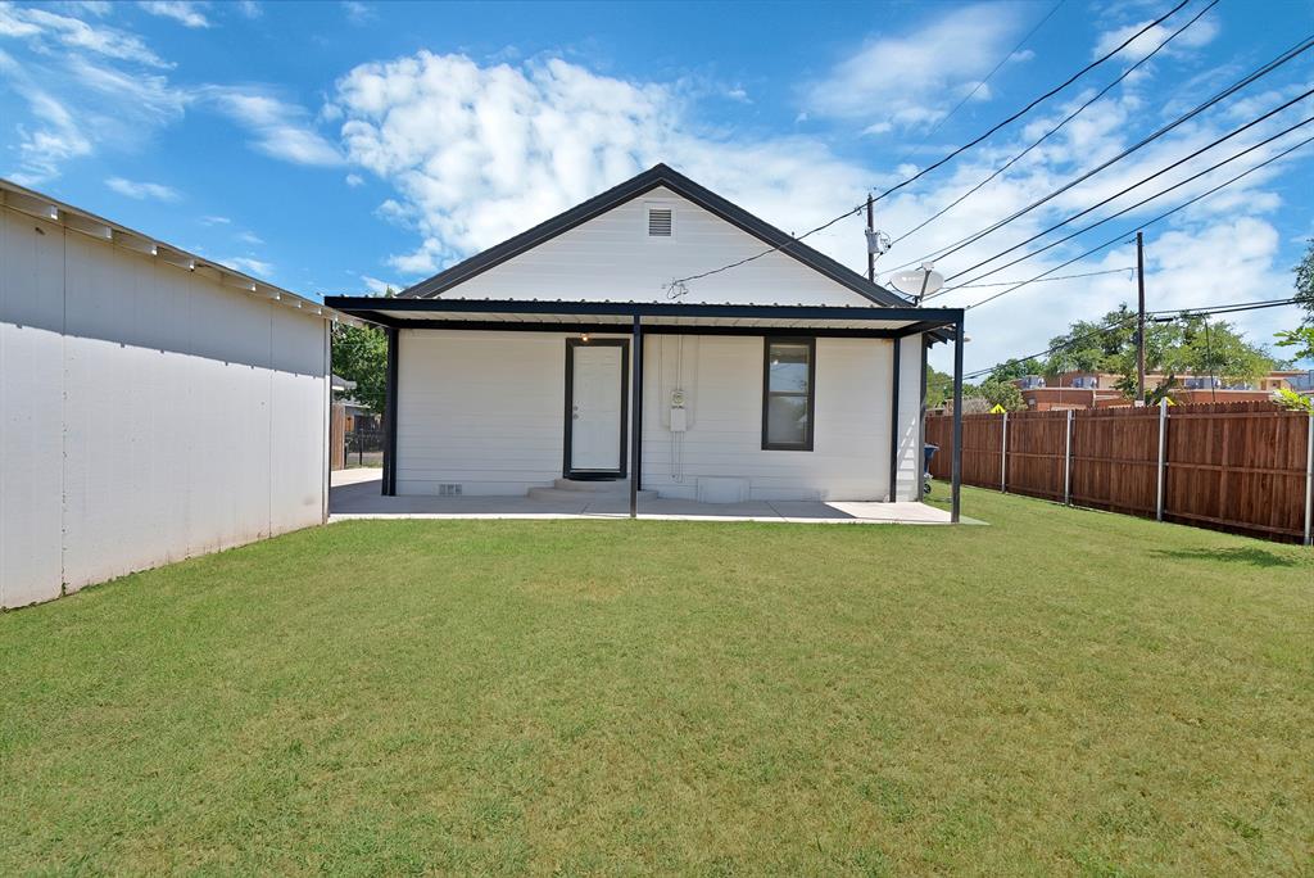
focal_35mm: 18
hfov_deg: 90.0
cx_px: 657
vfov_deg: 67.5
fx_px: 657
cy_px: 439
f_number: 9
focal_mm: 18
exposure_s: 1/250
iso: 640
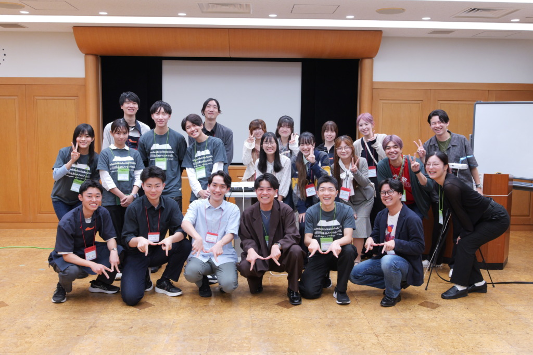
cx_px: 266
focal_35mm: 35
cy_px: 178
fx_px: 518
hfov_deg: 54.4
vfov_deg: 37.9
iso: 3200
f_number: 5.6
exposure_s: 1/100
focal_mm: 35
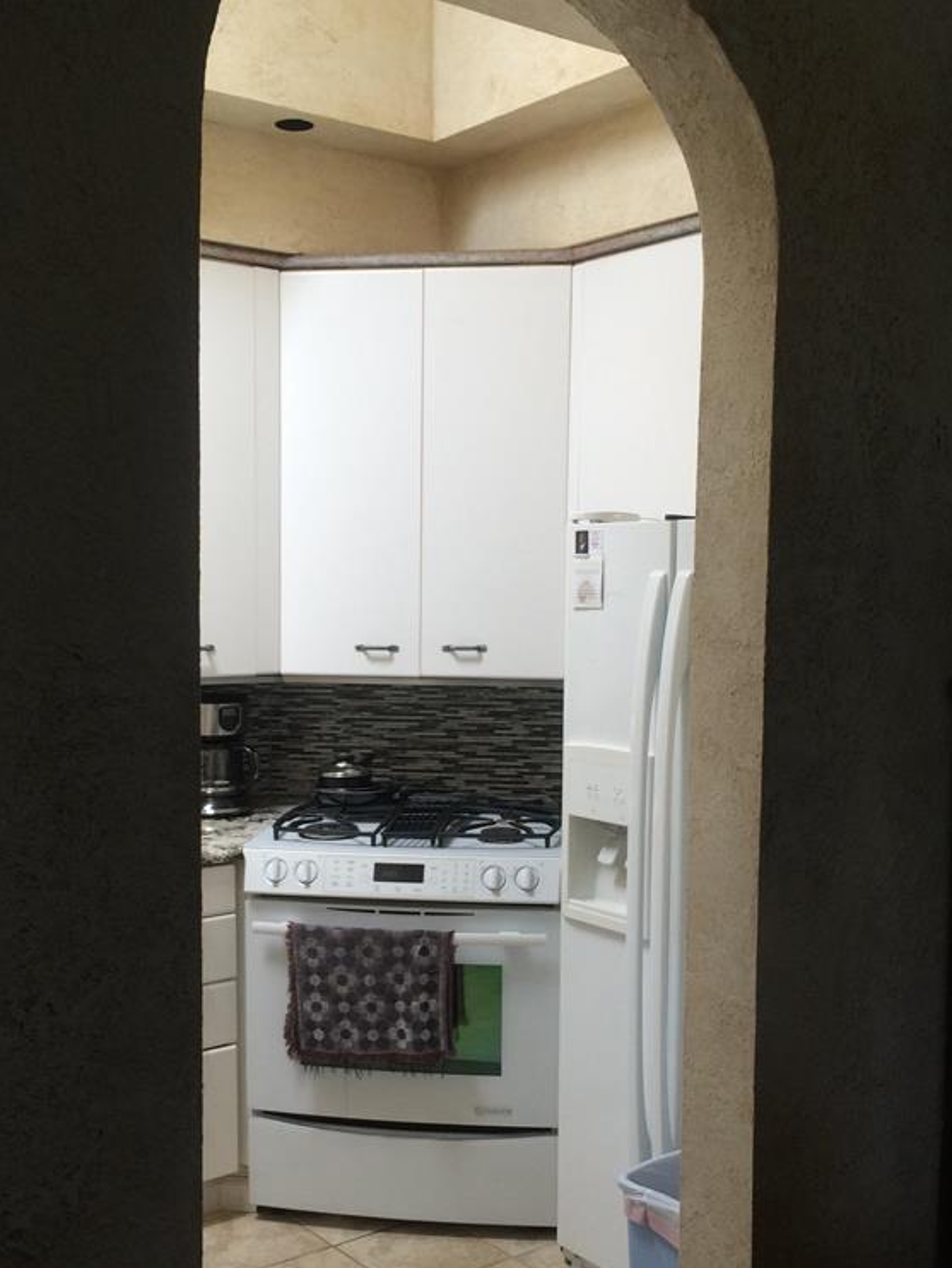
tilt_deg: -5.8
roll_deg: +0.5
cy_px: 711
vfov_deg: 46.7
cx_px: 436
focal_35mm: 40
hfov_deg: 36.0
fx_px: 1466
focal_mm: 4.15
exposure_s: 1/120
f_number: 2.2
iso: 64
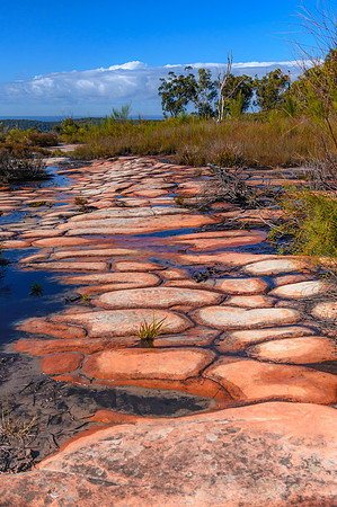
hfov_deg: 38.8
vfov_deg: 55.8
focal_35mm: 34
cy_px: 254
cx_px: 168
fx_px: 478
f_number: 5
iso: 400
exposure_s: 1/6400
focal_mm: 23
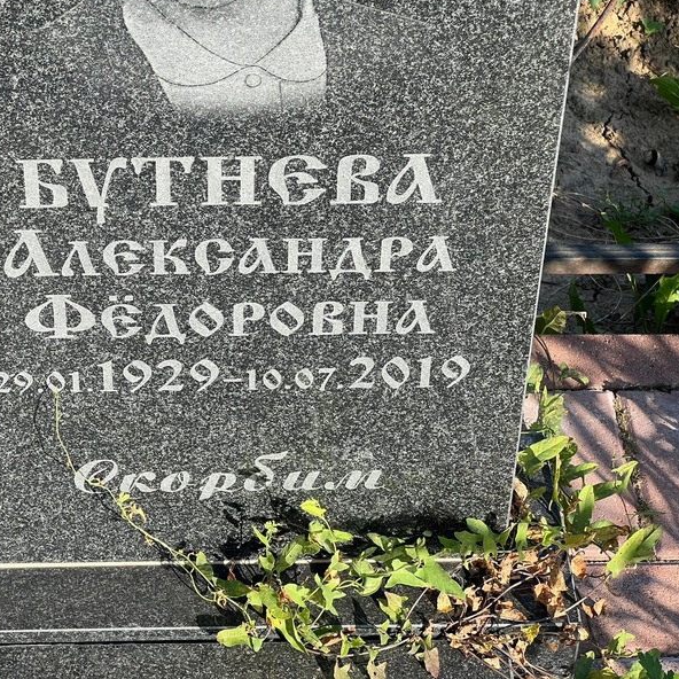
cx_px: 227
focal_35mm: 92
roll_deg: +0.3
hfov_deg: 18.8
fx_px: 2042
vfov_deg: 18.9
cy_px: 336
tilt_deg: -41.8
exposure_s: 1/235
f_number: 2.8
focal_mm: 9
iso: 32
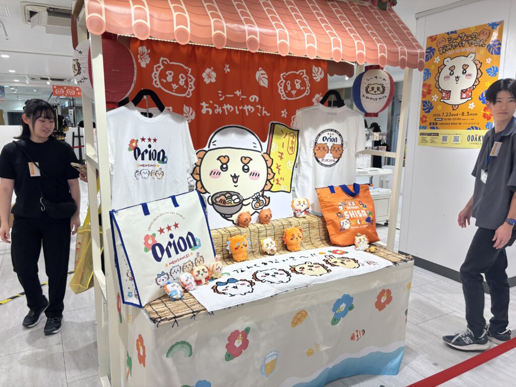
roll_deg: +0.0
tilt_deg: -9.6
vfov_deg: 53.1
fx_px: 388
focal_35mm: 26
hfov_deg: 67.3
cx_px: 258
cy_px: 194
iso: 40
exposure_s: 1/200
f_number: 1.6
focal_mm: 5.96
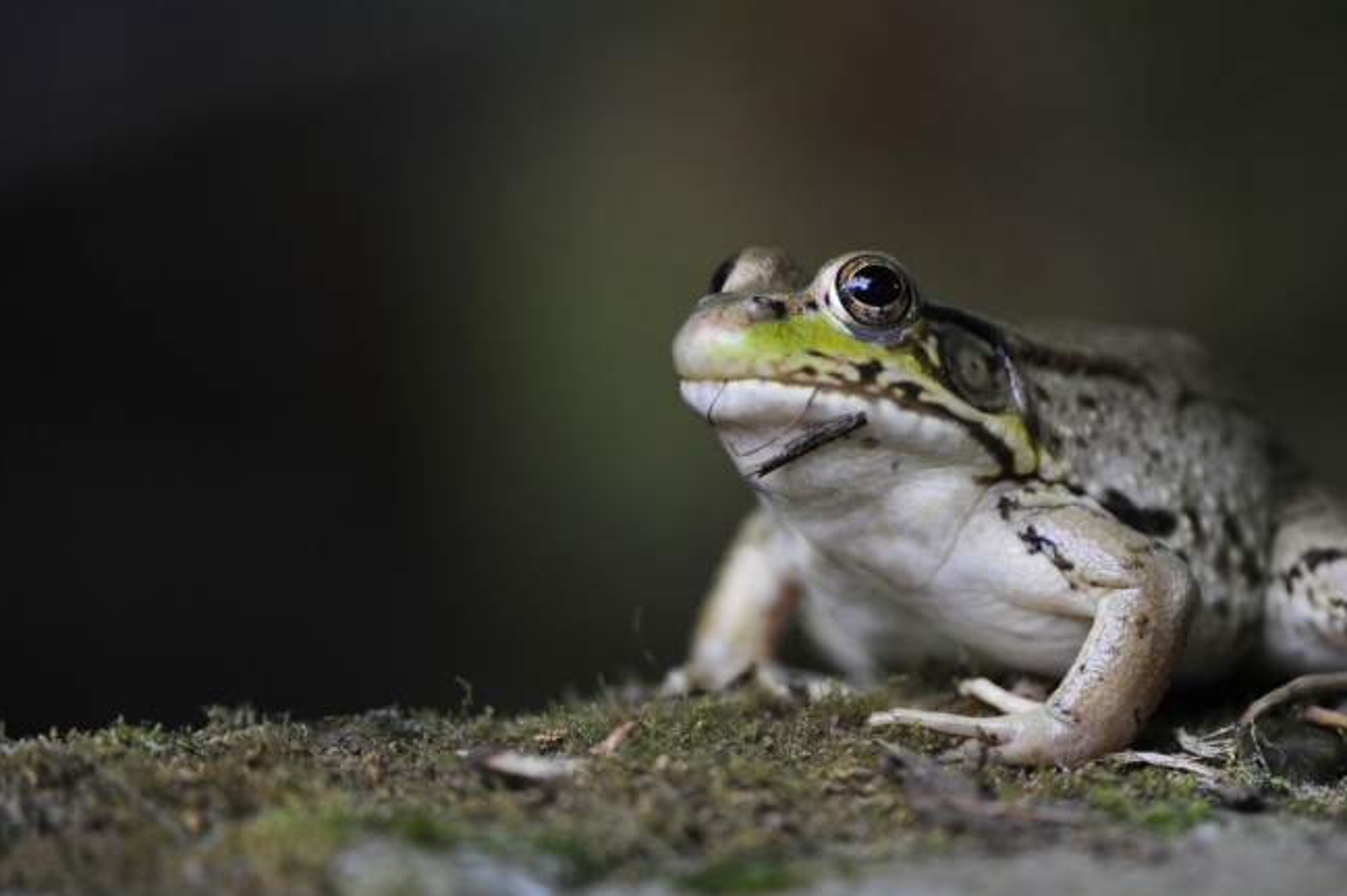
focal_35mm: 493
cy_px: 510
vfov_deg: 2.8
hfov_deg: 4.2
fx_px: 18436
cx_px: 822
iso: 1000
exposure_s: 1/200
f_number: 4
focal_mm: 400
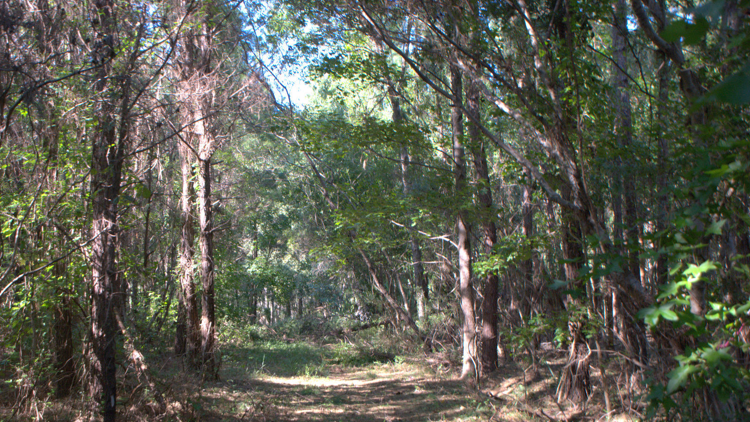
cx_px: 375
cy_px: 239
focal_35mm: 41
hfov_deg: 49.4
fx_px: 815
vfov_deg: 29.0
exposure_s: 1/125
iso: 400
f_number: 4
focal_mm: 26
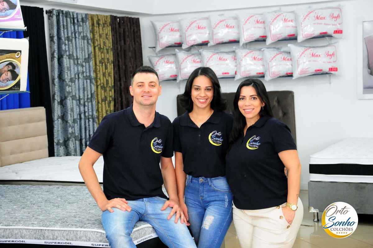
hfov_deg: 27.0
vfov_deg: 18.1
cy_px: 124
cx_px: 186
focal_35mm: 75
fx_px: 776
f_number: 5
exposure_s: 1/125
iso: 2500
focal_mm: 50
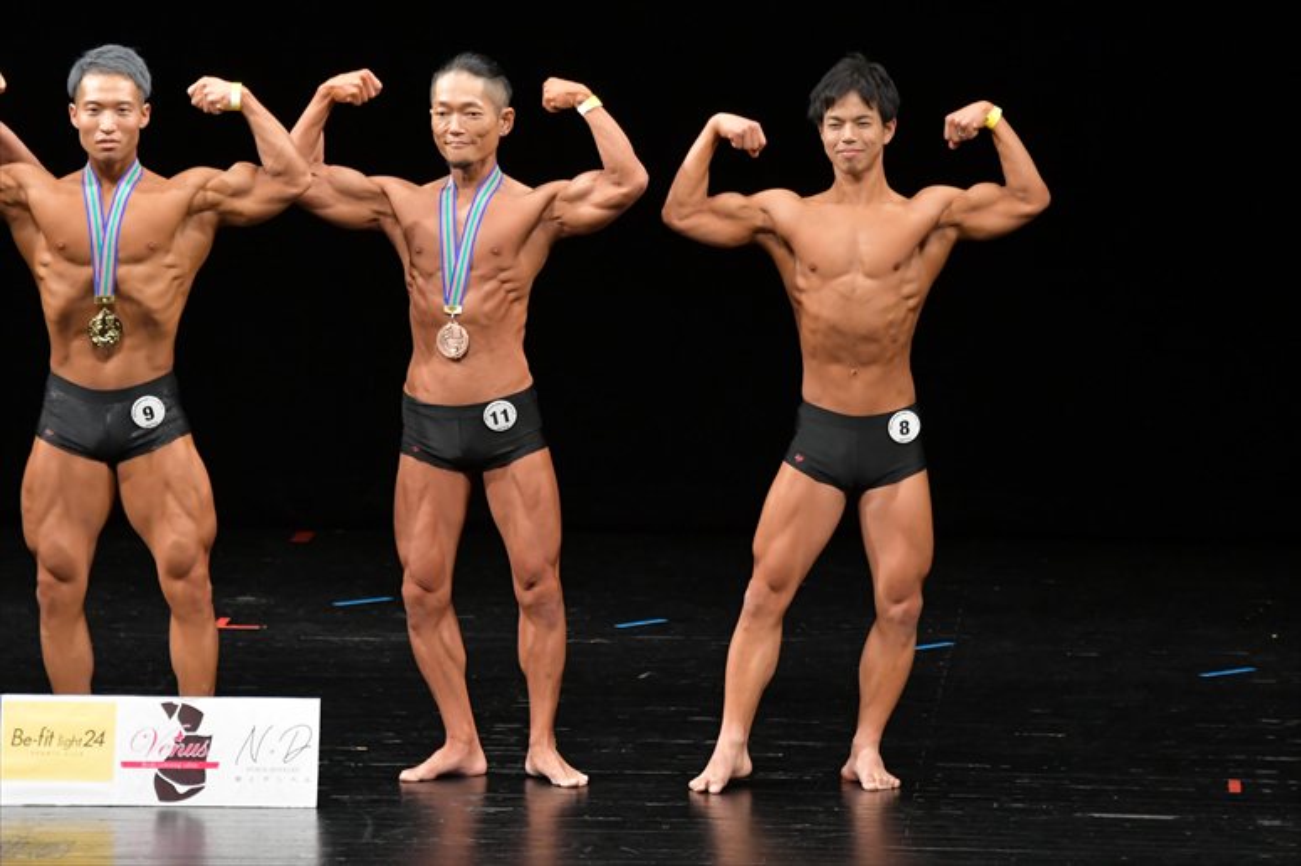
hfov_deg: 7.2
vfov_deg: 4.8
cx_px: 650
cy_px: 433
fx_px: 10295
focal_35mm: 285
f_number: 5.6
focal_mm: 190
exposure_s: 1/400
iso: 3200
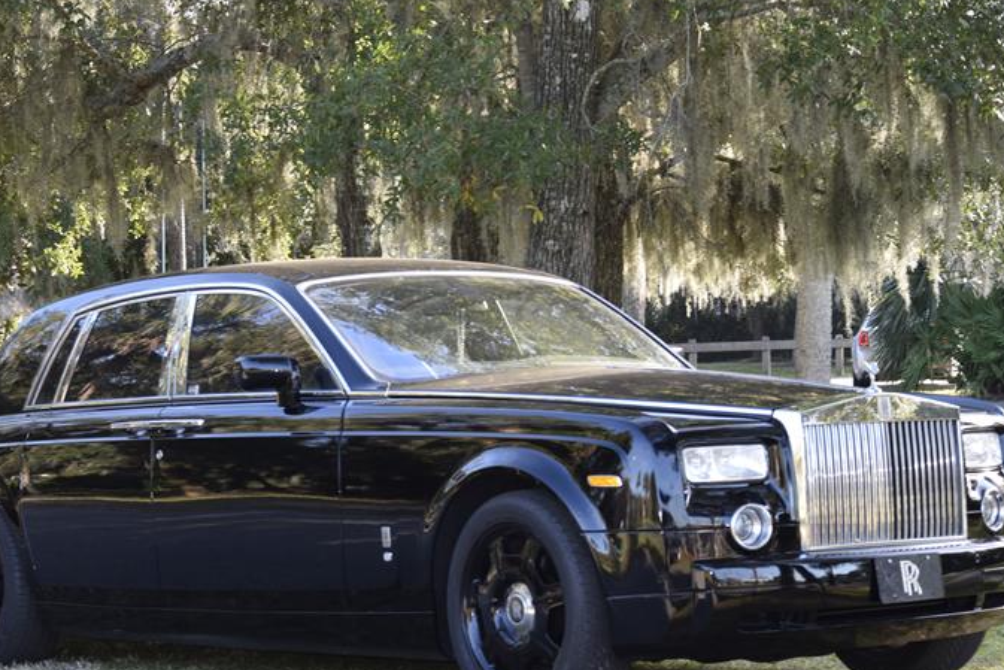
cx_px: 495
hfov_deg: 17.4
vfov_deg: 11.6
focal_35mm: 118
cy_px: 392
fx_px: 3283
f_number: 5.6
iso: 450
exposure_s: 1/125
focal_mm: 55
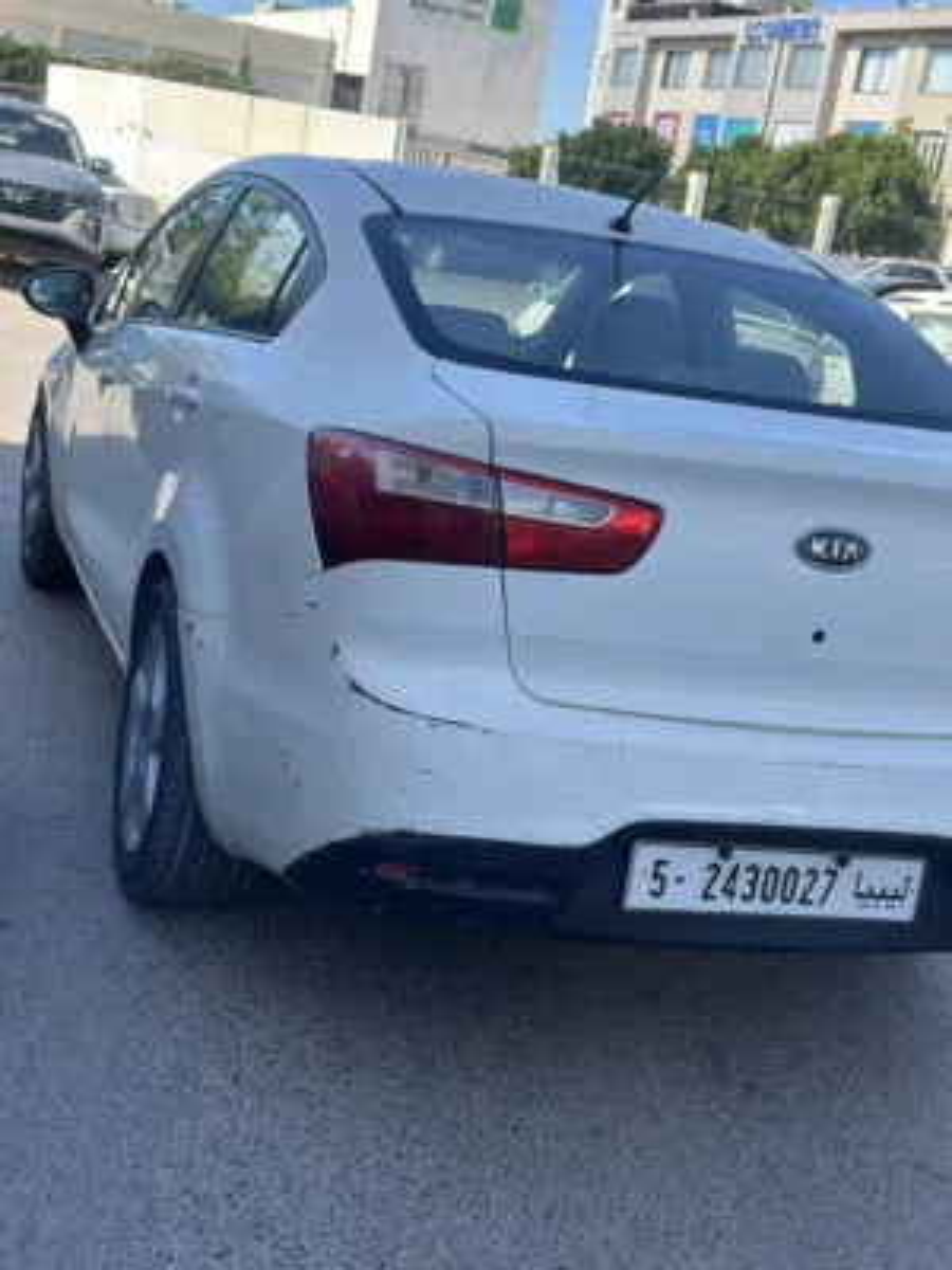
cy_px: 635
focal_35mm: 48
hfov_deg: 30.3
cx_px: 476
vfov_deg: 39.7
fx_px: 1760
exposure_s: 1/2070
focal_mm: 6.86
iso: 80
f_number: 1.78
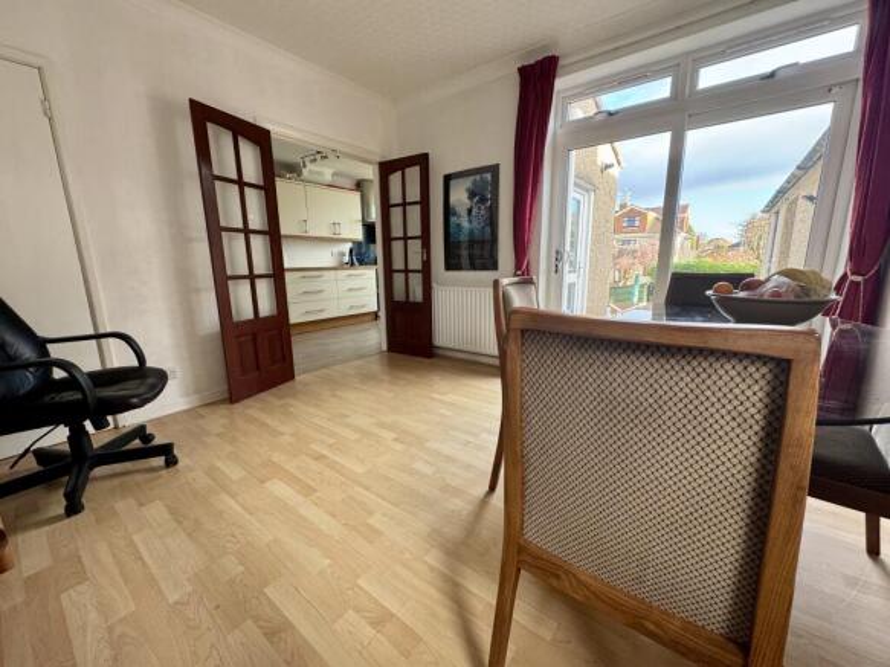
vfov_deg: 85.7
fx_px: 360
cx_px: 445
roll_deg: +1.0
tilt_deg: -10.8
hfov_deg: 102.1
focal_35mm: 14
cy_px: 334
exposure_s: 1/99
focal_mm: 2.22
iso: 200
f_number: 2.2
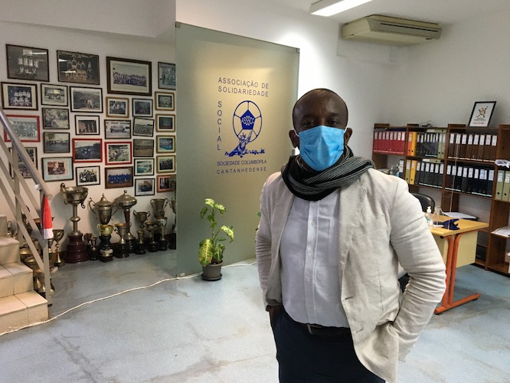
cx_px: 255
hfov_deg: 61.6
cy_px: 192
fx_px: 427
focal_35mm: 29
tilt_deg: -9.3
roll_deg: -1.9
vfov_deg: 48.3
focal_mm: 4.15
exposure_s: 1/33
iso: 200
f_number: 2.2
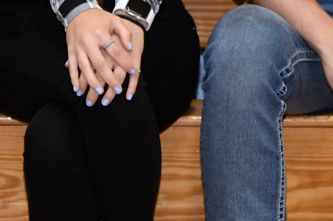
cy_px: -299
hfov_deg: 5.8
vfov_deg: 3.8
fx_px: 3261
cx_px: -92
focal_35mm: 353
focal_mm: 48
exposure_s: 1/250
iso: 1000
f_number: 2.8
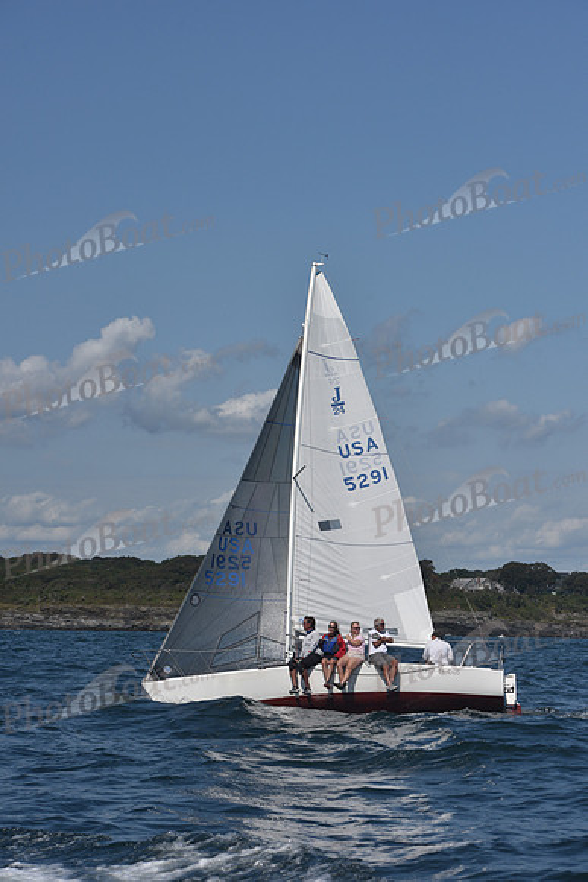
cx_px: 294
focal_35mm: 86
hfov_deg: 15.9
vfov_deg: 23.6
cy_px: 441
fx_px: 2106
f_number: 8
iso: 250
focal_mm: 86
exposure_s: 1/1000
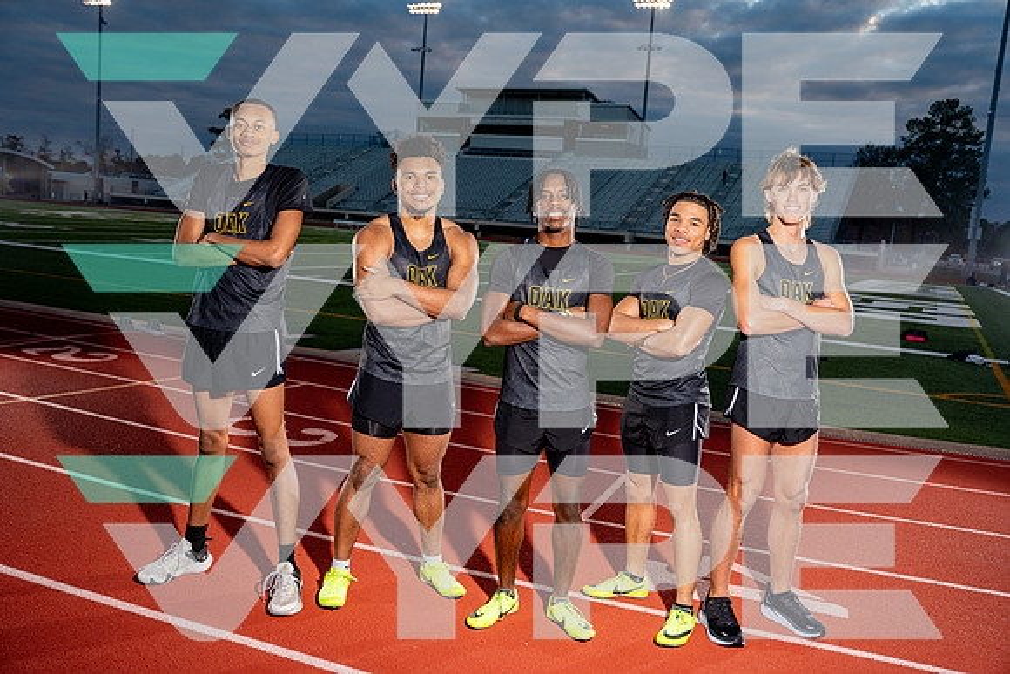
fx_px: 898
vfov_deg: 41.1
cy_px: 337
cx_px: 505
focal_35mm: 32
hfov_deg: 58.7
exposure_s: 1/1250
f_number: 4
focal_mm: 32
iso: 320
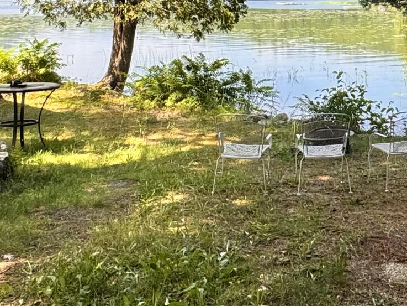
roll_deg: +1.0
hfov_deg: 32.7
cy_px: -60
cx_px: 334
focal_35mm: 57
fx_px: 670
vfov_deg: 23.5
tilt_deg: +4.4
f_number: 2.2
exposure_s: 1/610
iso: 50
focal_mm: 2.22
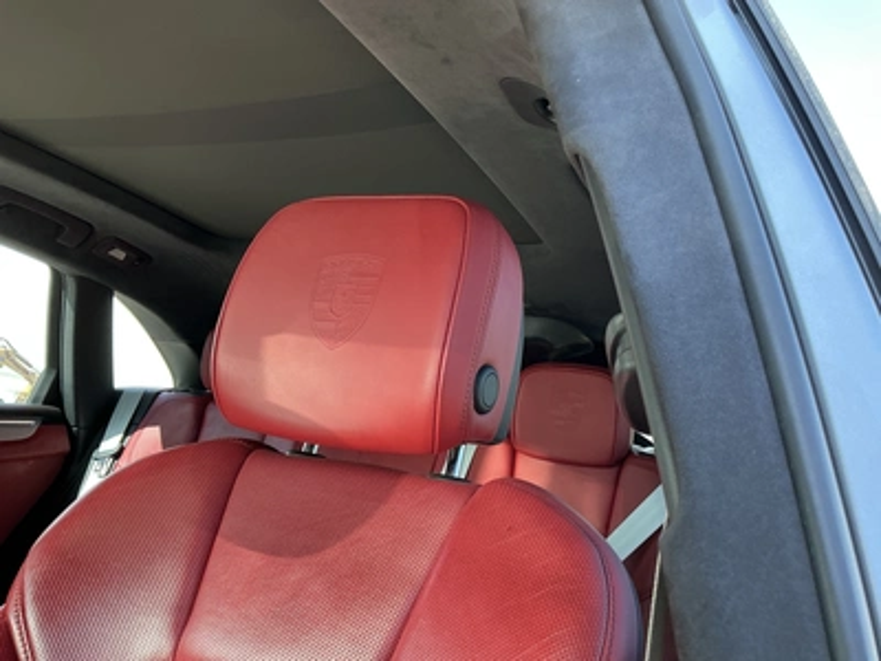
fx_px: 713
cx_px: 440
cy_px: 330
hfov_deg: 63.4
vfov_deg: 49.7
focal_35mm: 28
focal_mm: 3
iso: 64
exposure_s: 1/113
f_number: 1.8
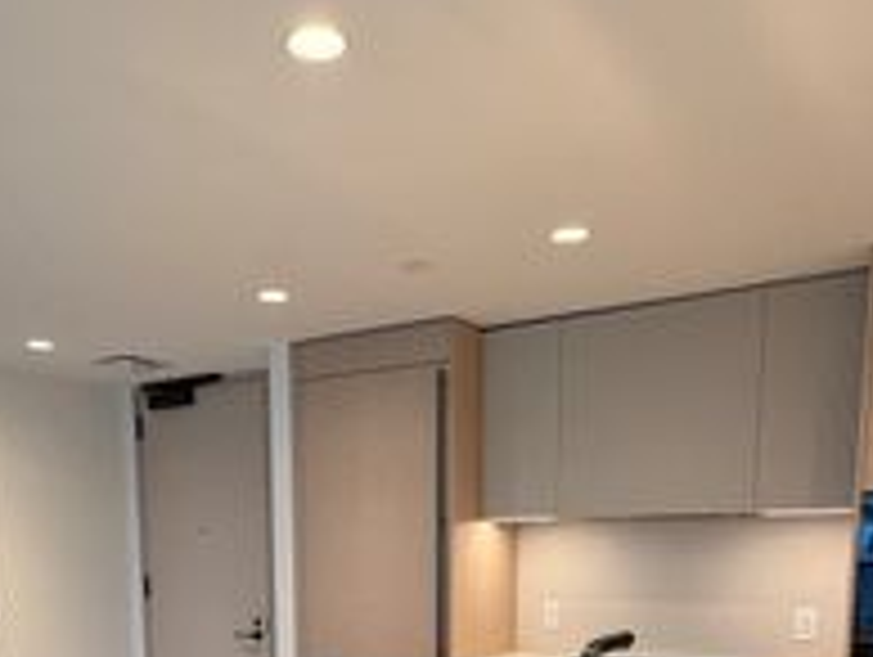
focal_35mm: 36
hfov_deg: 51.2
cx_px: 387
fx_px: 909
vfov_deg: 35.4
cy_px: 677
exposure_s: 1/120
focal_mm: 2.22
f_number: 2.2
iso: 250
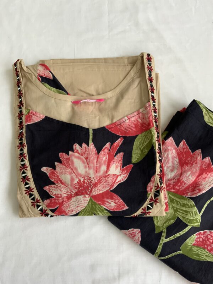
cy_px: 142
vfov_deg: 61.7
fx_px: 238
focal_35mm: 29
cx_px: 106
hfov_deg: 48.2
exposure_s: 1/200
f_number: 1.8
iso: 16
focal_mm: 3
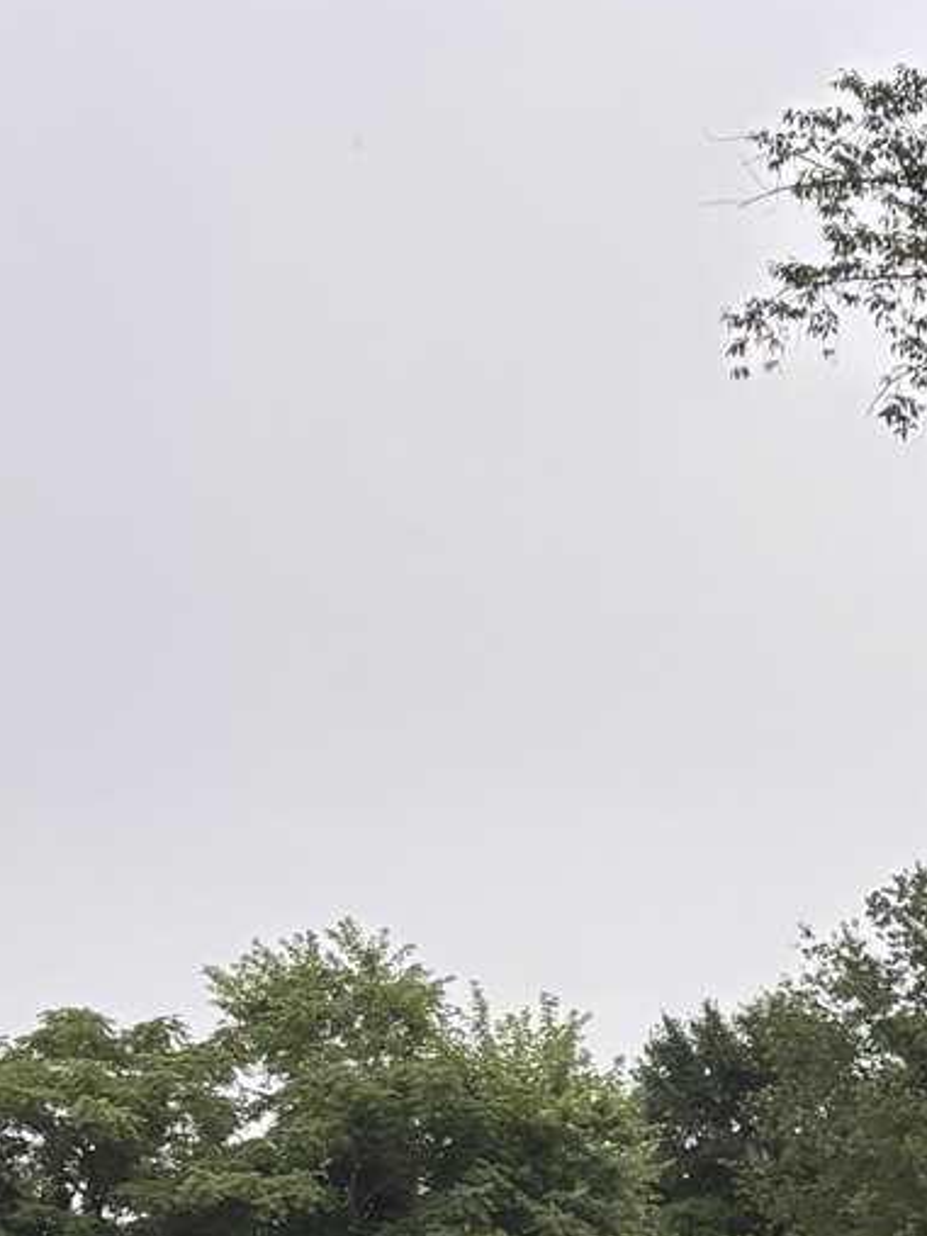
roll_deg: -2.2
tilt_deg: -1.8
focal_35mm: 118
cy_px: 1839
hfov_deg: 11.8
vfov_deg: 15.4
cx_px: 1555
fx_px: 4213
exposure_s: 1/645
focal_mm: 5.96
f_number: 1.6
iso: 50
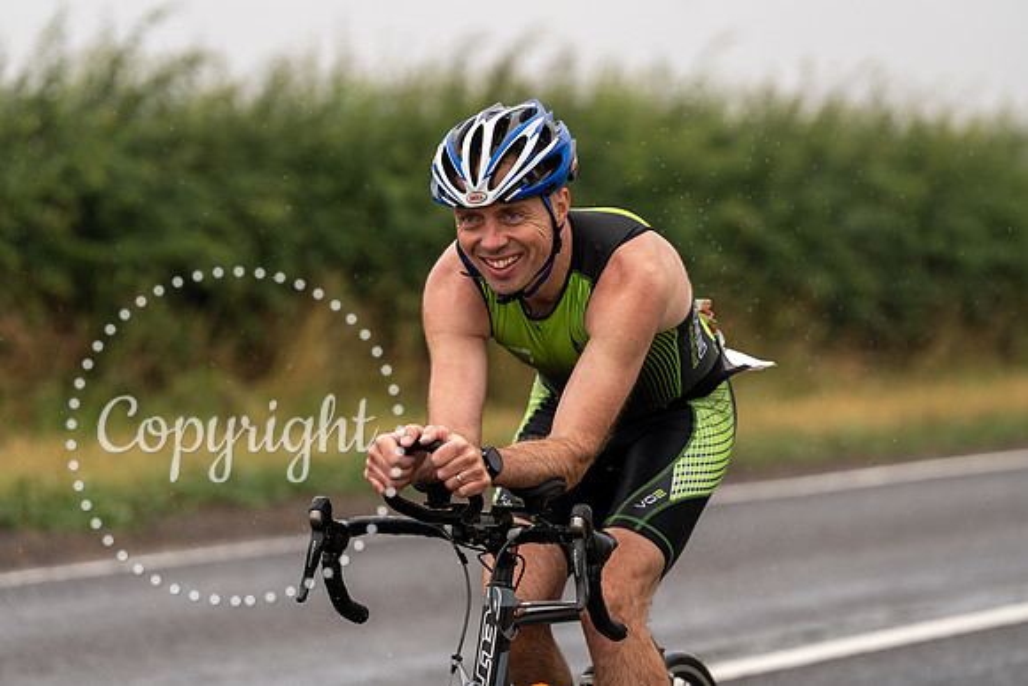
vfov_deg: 7.3
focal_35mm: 188
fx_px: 5369
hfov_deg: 10.9
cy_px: 343
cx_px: 514
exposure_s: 1/1000
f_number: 4
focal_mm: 188
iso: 100
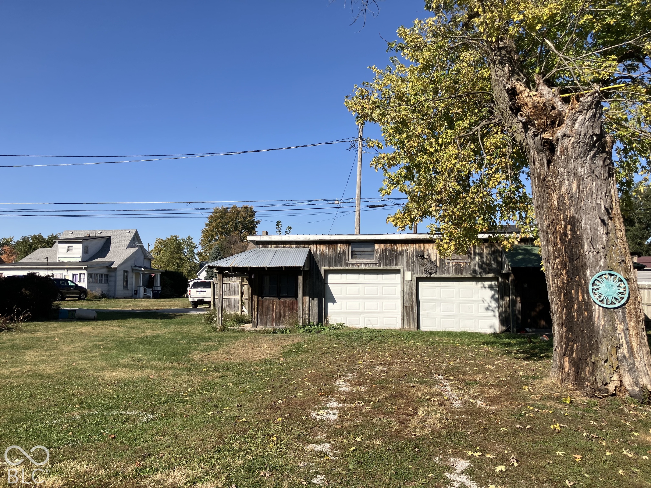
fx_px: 527
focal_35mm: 28
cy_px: 244
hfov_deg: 63.4
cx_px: 326
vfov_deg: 49.7
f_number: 1.8
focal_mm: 3.99
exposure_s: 1/1946
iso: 32
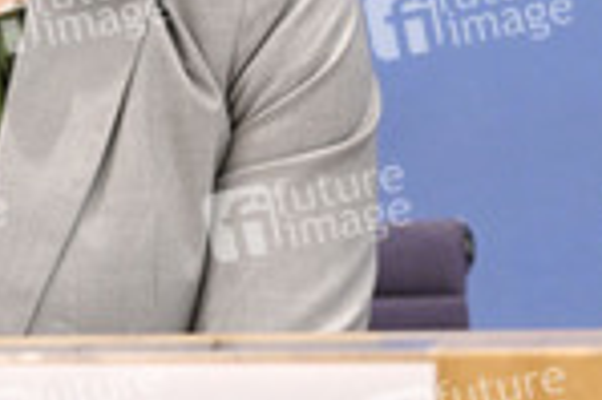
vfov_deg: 5.5
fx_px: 4159
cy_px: -89
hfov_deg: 8.2
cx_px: -42
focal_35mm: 249
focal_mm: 82
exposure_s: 1/800
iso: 5000
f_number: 5.6
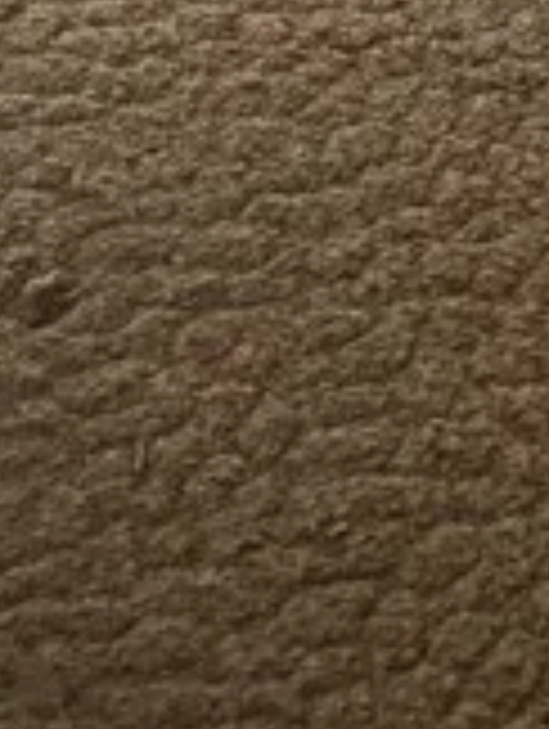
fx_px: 3459
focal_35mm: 164
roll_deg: +0.2
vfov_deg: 10.2
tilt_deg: -17.7
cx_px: 414
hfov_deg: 9.1
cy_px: -1112
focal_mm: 5.96
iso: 160
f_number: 1.6
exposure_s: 1/60
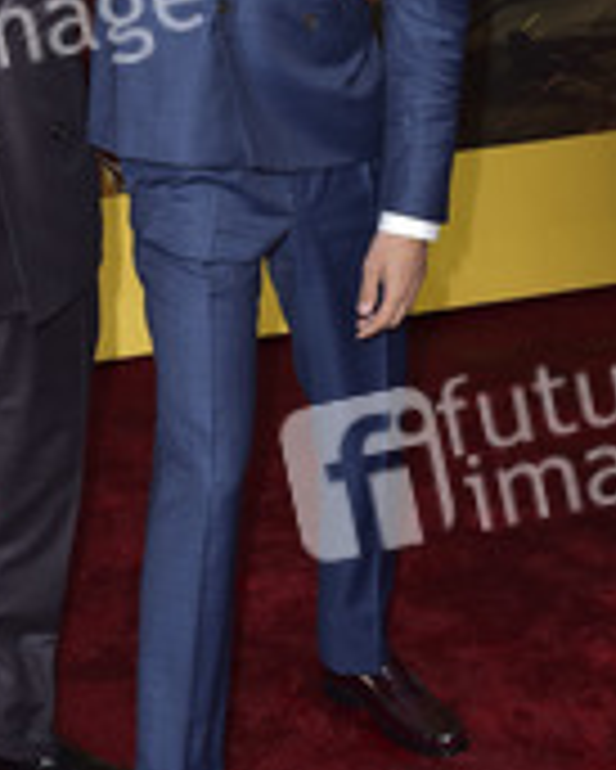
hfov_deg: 19.7
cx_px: 106
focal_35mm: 77
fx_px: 1753
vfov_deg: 24.6
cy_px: 230
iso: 400
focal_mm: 35
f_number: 6.3
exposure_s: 1/250
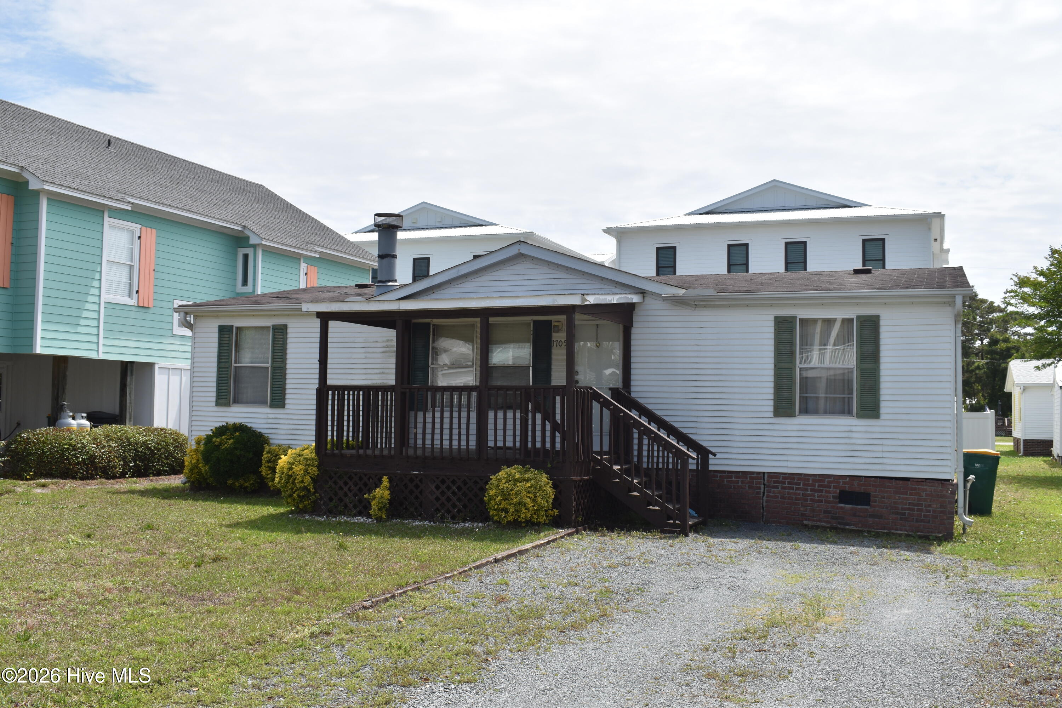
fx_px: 1018
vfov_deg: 38.4
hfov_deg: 55.1
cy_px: 354
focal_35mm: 34
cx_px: 531
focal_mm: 23
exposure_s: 1/320
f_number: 9
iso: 100
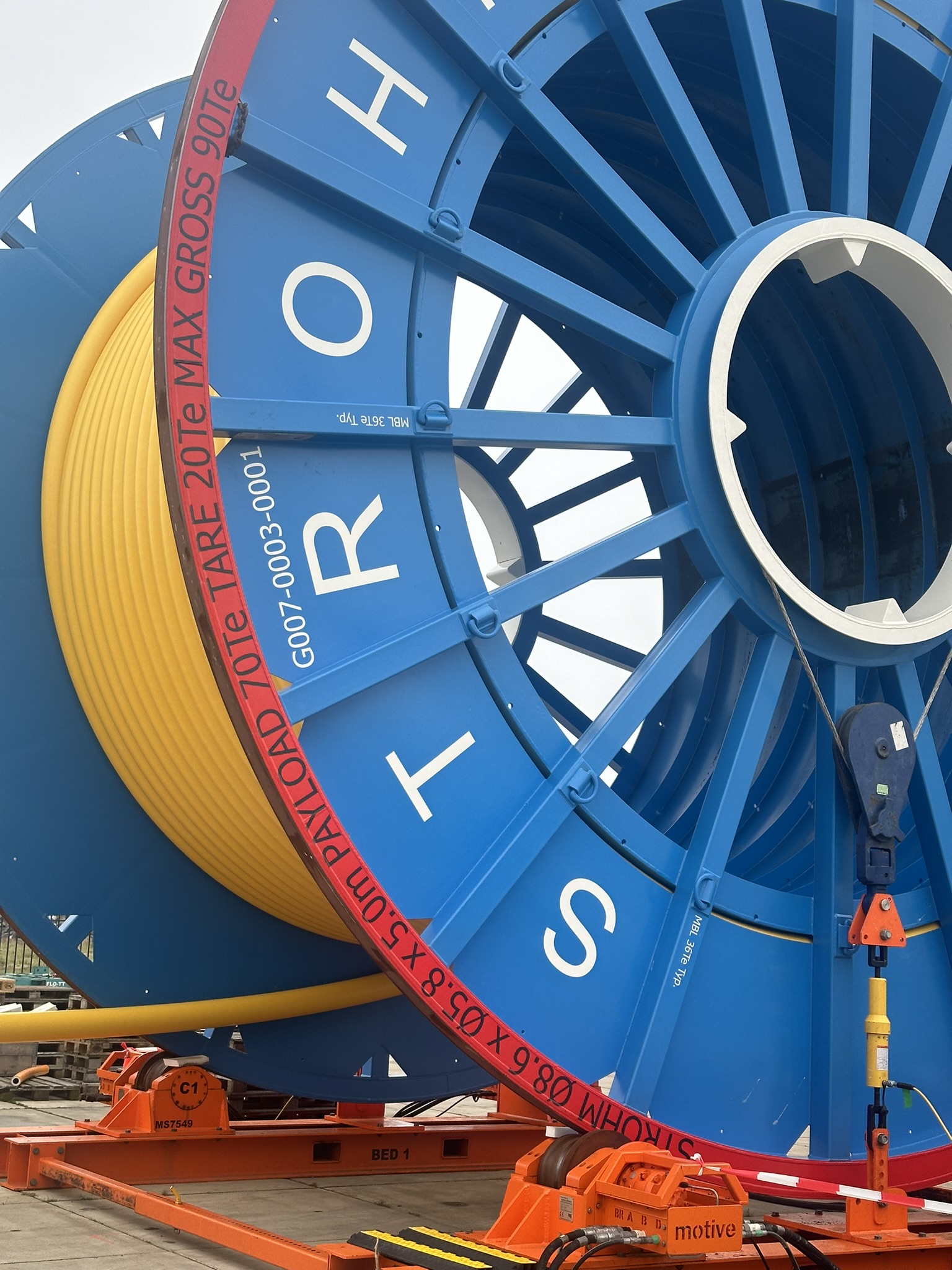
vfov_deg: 39.7
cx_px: 476
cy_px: 635
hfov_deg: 30.3
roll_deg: -2.8
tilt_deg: +9.8
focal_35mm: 48
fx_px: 1760
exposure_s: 1/506
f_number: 1.78
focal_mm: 6.86
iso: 64
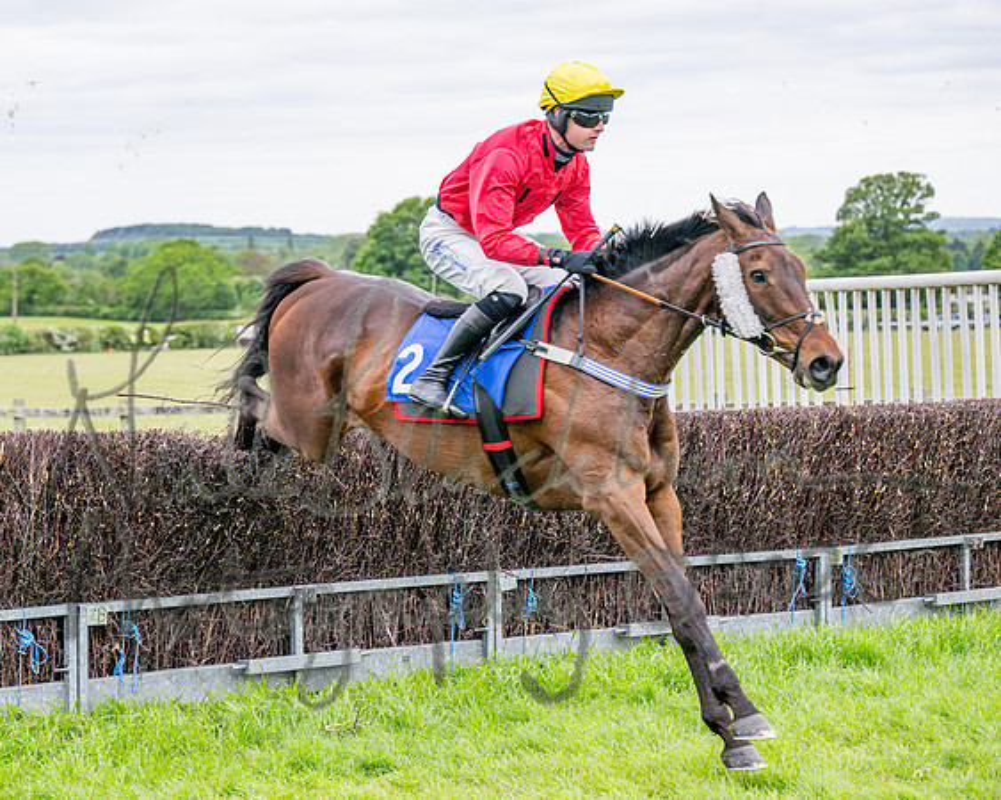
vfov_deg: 16.7
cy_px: 332
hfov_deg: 20.7
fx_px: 2729
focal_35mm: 92
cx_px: 299
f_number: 4
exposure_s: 1/2000
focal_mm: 70
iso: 400
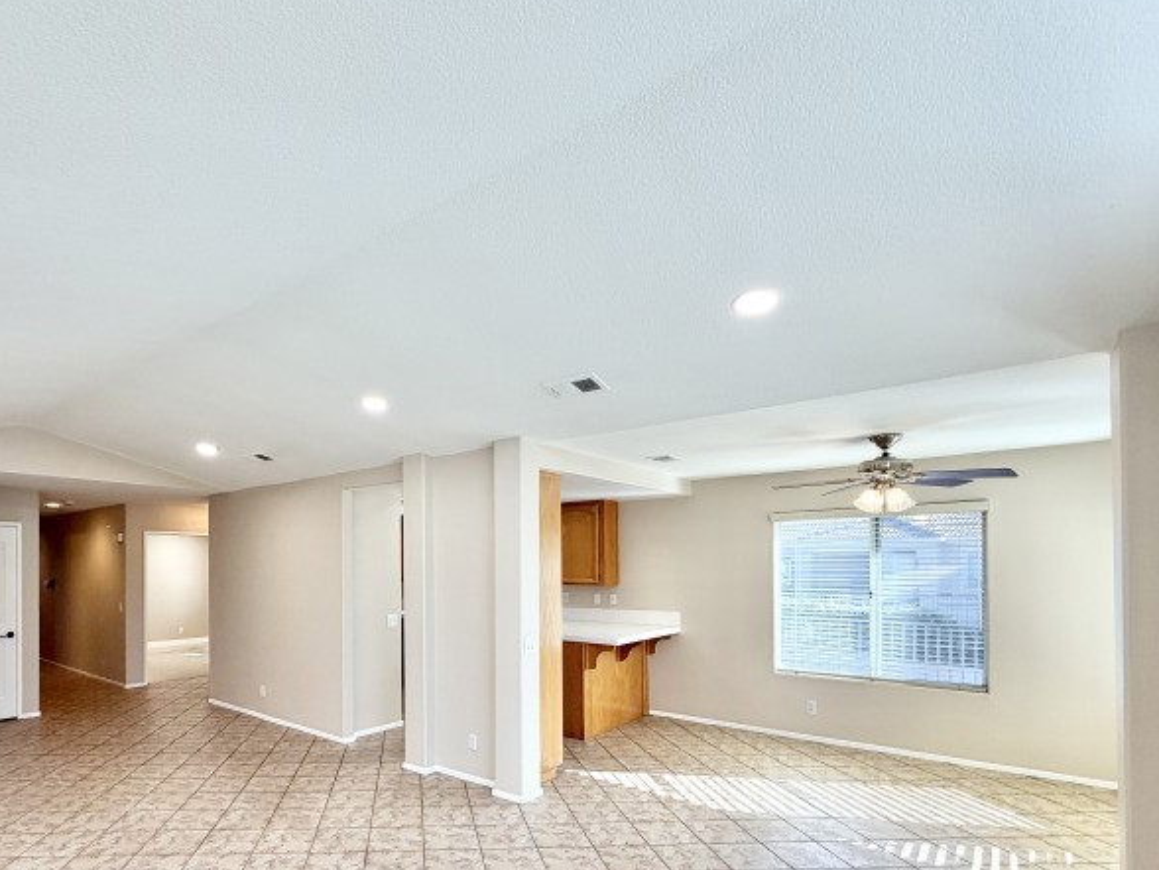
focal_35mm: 19
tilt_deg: -0.5
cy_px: 563
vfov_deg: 67.2
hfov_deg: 83.0
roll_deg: +0.2
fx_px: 636
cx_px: 435
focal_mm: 2.22
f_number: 2.2
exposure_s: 1/120
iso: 100
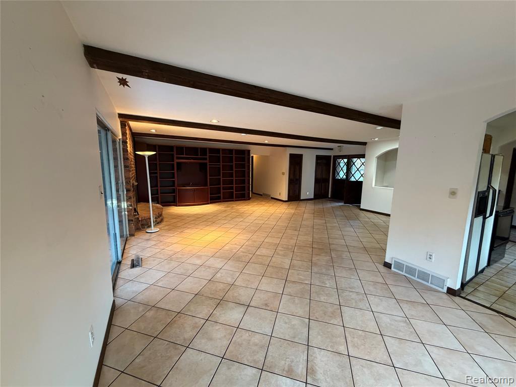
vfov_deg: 85.7
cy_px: 194
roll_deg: -1.9
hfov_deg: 102.1
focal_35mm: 14
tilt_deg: -7.6
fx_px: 209
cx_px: 258
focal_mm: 2.22
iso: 400
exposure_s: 1/60
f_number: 2.2
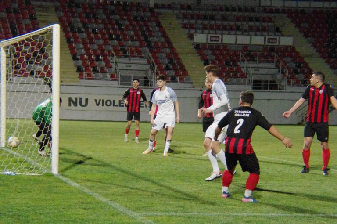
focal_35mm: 72
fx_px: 673
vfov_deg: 18.9
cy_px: 112
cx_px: 168
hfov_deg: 28.1
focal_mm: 48
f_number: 6.3
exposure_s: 1/400
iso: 12800
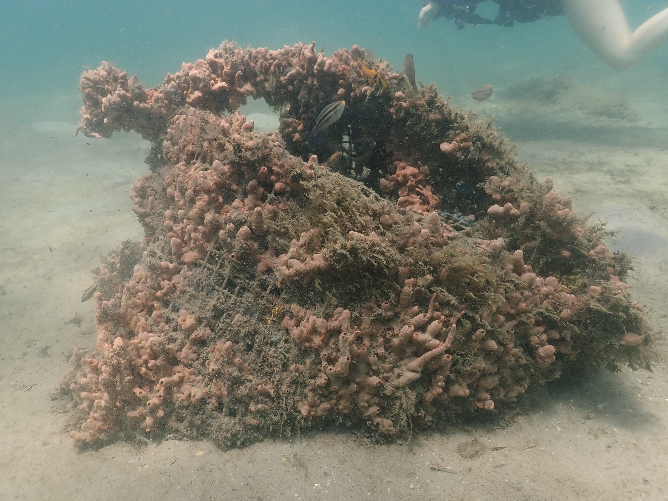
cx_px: 334
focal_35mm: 25
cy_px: 250
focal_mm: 4.5
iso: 100
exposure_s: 1/60
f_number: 8
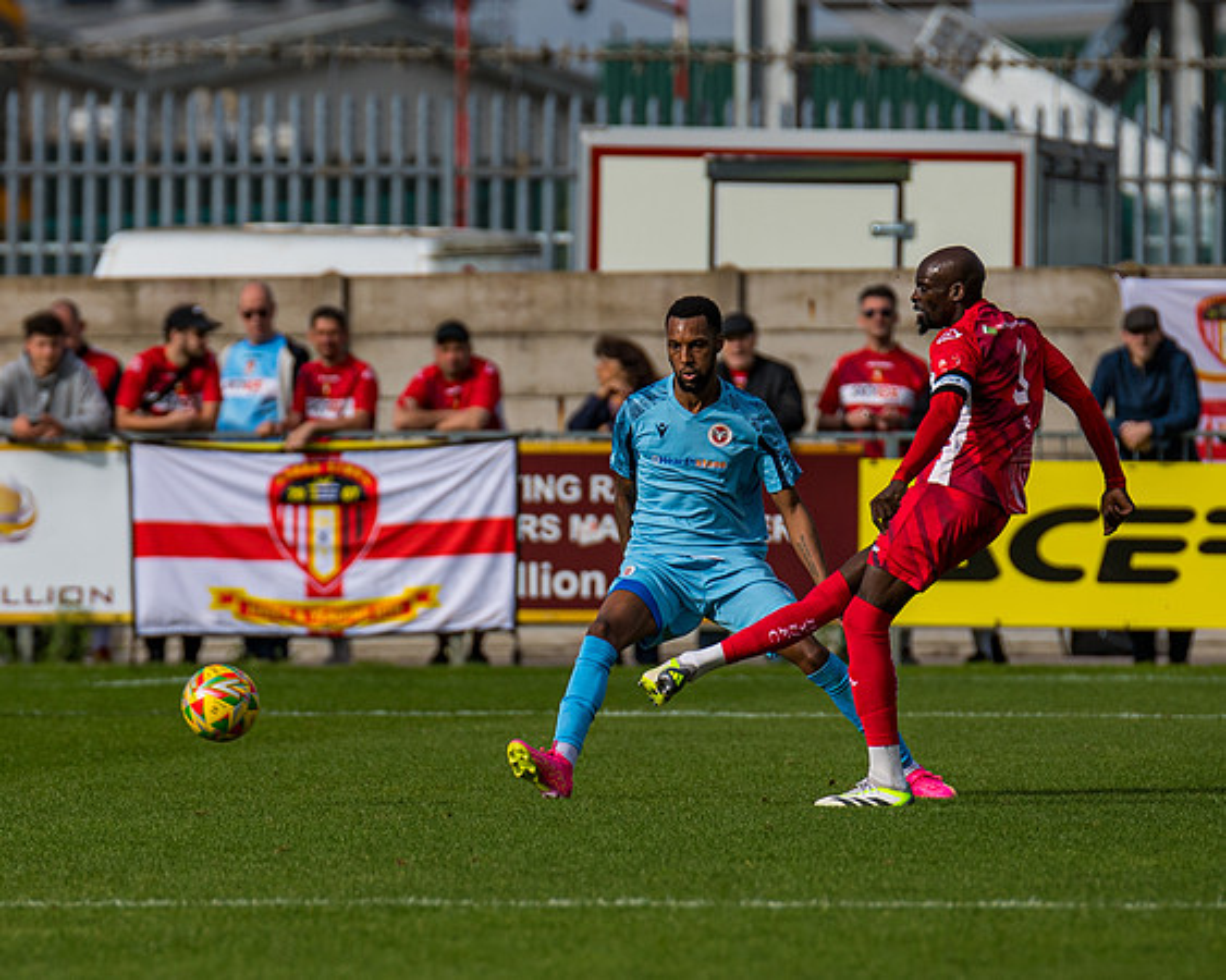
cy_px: 387
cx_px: 307
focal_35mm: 680
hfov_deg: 2.8
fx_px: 24662
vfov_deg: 2.3
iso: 200
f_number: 4
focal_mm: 300
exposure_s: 1/2500
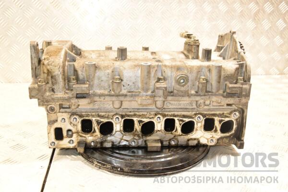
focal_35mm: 38
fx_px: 300
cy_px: 96
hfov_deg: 51.3
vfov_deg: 35.5
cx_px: 144
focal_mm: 25
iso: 1600
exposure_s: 1/100
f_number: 5.6
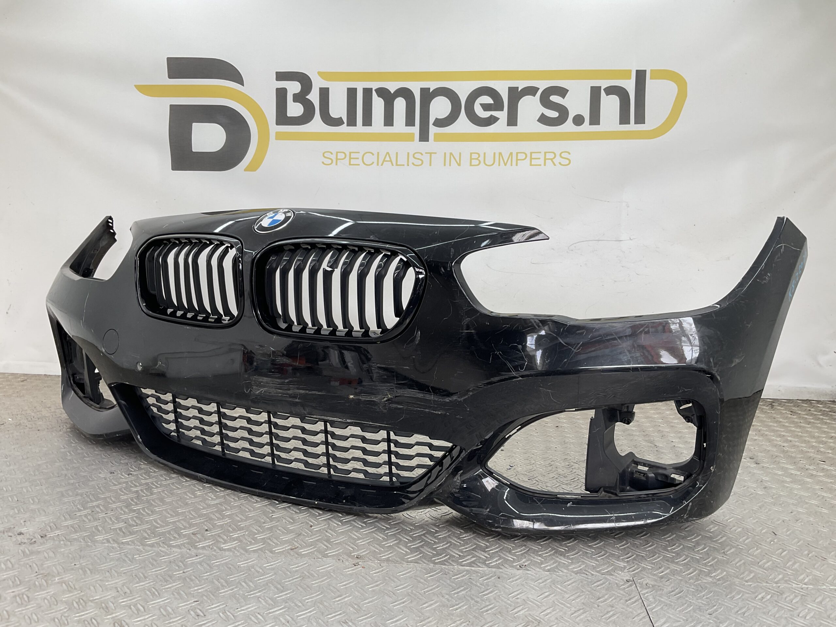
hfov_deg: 61.7
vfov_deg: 48.2
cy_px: 314
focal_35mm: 29
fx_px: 700
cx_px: 418
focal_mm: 3
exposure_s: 1/123
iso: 16
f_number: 1.8
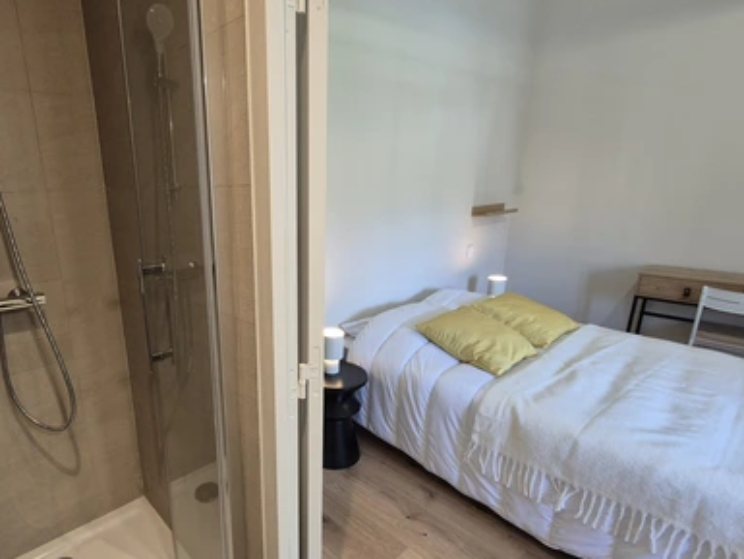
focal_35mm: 18
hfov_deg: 85.3
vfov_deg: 71.5
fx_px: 387
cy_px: 298
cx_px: 262
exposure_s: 1/50
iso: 200
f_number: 2.2
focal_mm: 2.2
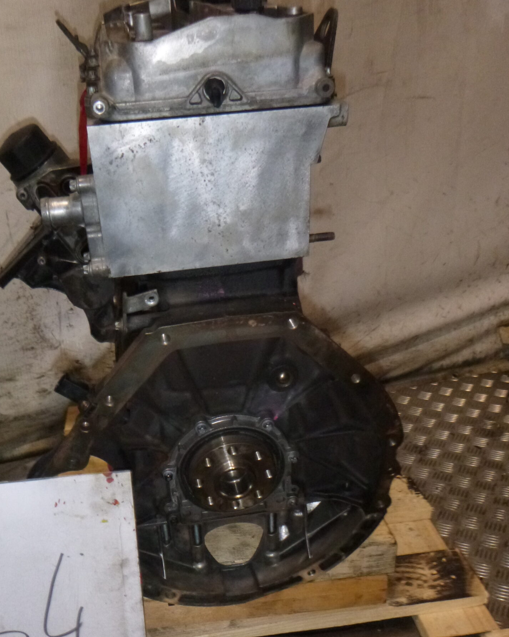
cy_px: 382
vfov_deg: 51.2
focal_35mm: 35
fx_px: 659
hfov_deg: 42.1
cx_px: 211
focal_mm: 4.5
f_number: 3.9
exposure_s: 1/125
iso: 400
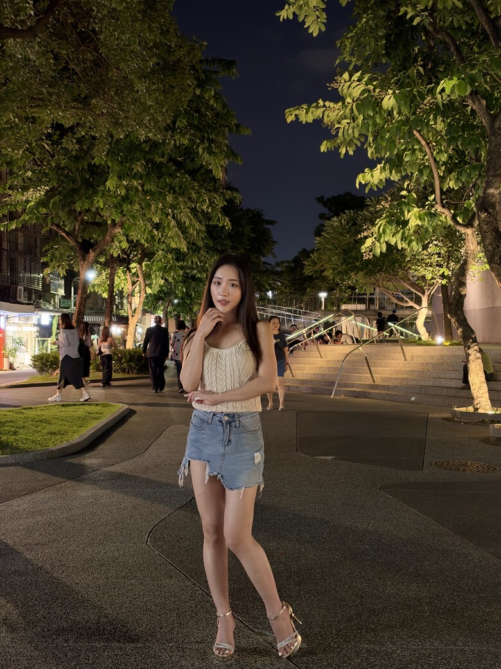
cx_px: 250
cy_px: 334
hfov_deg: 30.3
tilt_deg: -0.6
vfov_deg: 39.7
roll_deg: +0.1
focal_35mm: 48
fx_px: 926
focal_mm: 6.93
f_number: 1.48
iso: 800
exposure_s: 1/24
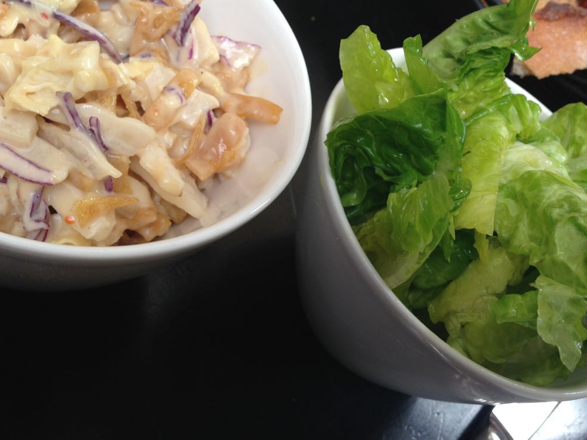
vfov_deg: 33.4
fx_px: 729
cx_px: 358
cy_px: 155
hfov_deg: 43.6
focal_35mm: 43
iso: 50
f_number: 2.4
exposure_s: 1/40
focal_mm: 4.12
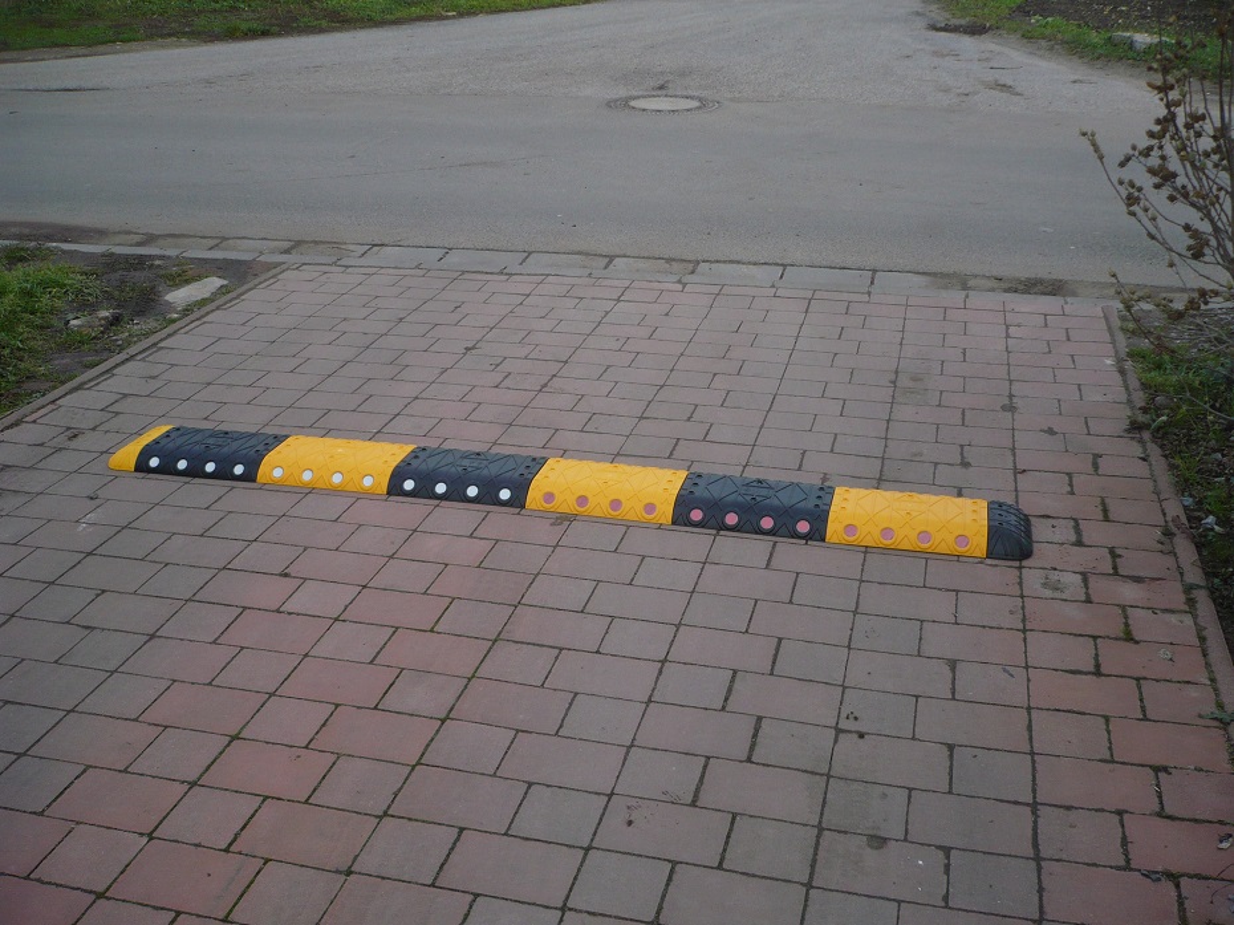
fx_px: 1247
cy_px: 462
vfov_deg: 40.7
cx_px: 617
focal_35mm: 35
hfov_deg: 52.6
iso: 100
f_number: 2.8
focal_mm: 5.8
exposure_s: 1/400
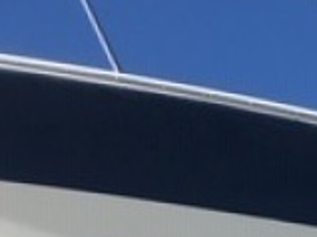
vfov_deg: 9.3
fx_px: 1336
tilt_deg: +5.1
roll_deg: +3.6
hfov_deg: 11.4
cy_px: 512
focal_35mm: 146
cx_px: 736
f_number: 2.2
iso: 25
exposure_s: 1/1789
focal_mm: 4.15
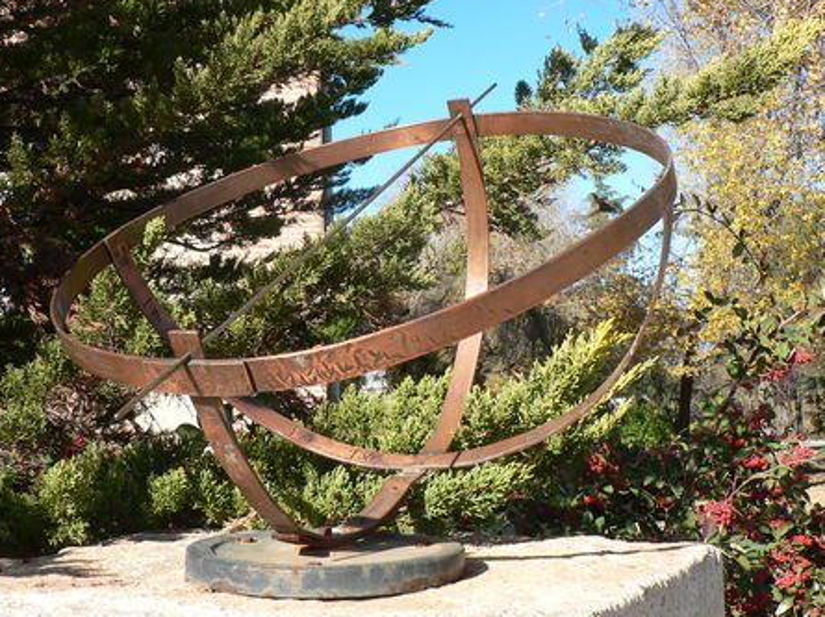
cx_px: 376
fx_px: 1024
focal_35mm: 43
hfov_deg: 43.8
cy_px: 293
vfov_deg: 33.5
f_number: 4
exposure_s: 1/250
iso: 64
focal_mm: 6.8
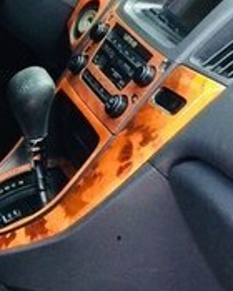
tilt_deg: -29.2
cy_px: 185
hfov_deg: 12.4
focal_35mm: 107
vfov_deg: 17.9
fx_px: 922
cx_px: -261
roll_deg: +1.4
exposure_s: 1/33
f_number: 2.2
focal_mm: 4.15
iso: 100
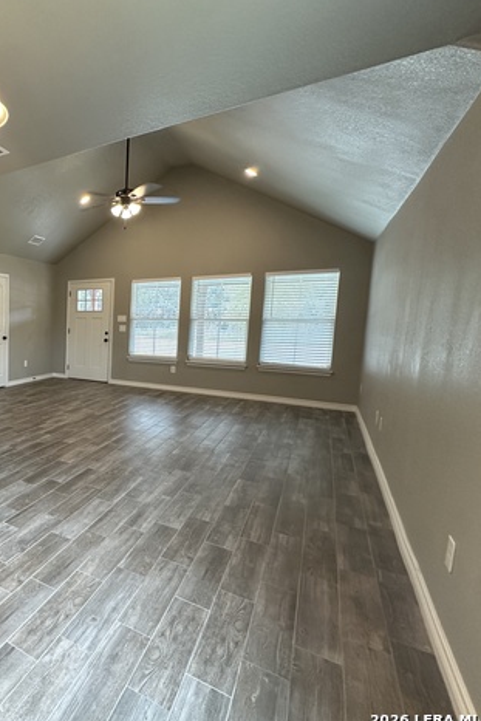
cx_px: -2
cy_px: 357
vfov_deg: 84.0
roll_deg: +0.0
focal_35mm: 20
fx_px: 401
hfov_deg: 50.1
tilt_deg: -5.8
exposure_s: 1/60
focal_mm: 2.22
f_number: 2.2
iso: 200
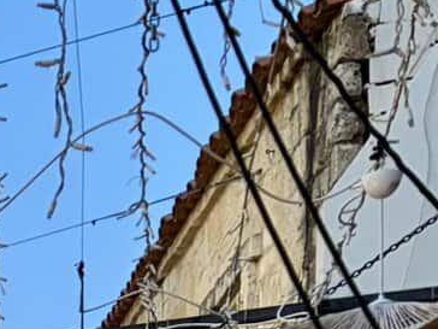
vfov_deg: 9.6
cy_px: 797
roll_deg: -1.5
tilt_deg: +2.9
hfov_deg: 11.7
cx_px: -631
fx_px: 1733
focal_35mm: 137
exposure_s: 1/50
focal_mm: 5.96
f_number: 1.6
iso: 200
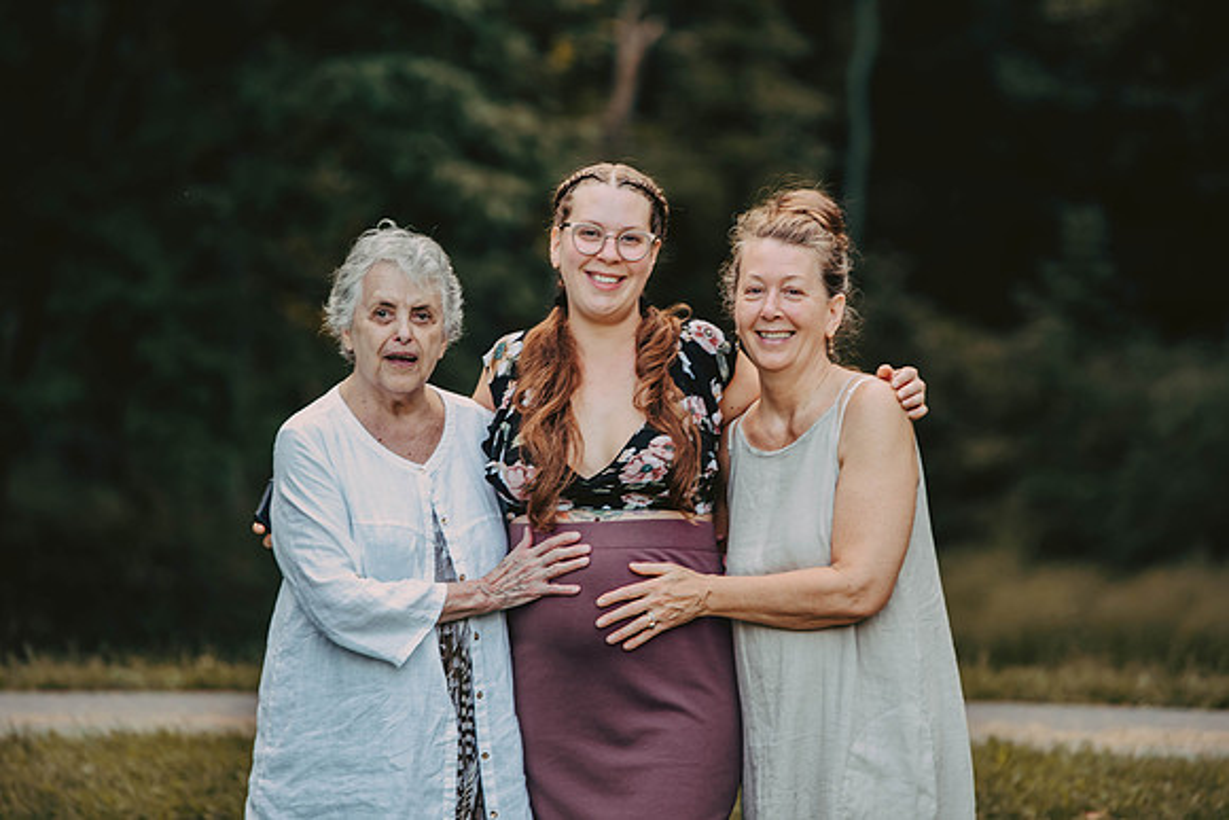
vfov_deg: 6.9
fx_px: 6829
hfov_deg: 10.3
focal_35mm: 200
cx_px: 614
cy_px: 410
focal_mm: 200
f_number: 3.5
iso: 250
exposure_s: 1/125
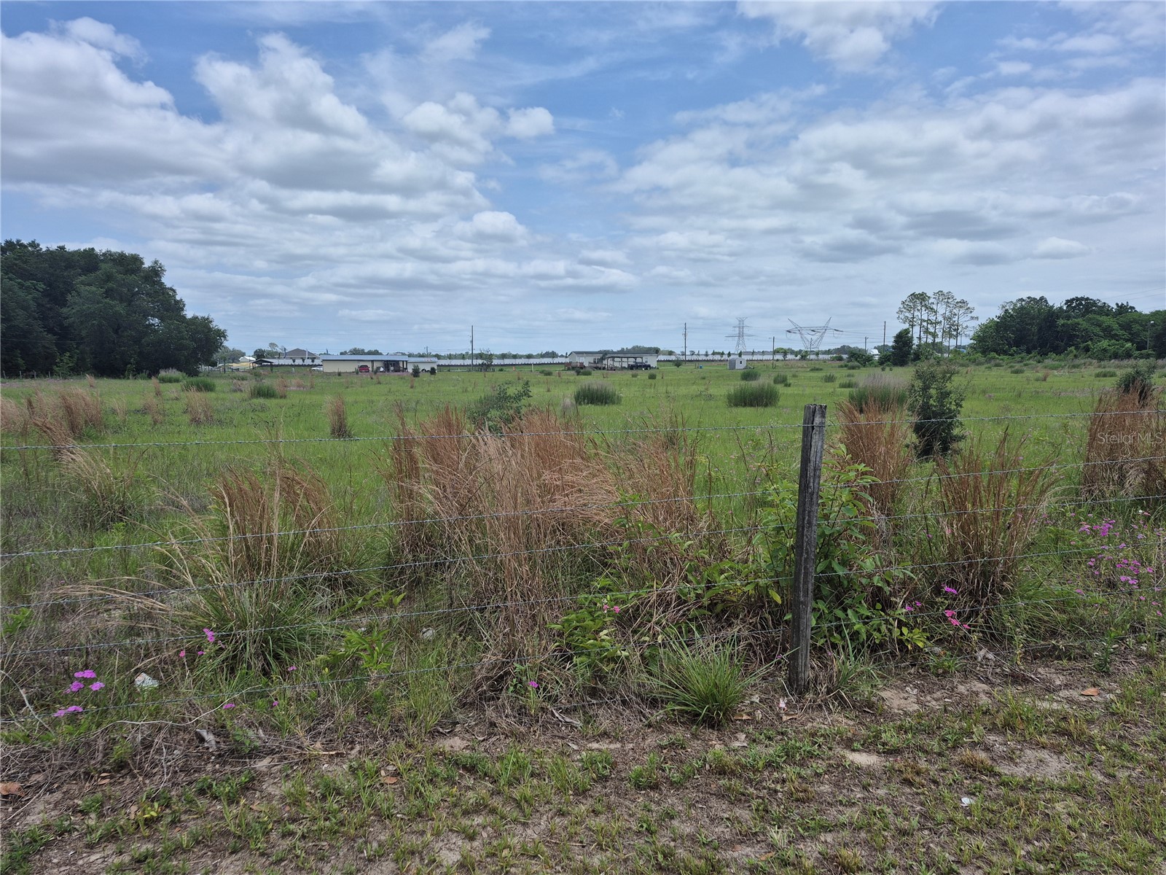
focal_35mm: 23
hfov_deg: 73.9
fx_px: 775
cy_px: 438
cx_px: 583
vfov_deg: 58.9
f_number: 1.8
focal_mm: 5.4
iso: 25
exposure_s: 1/2736
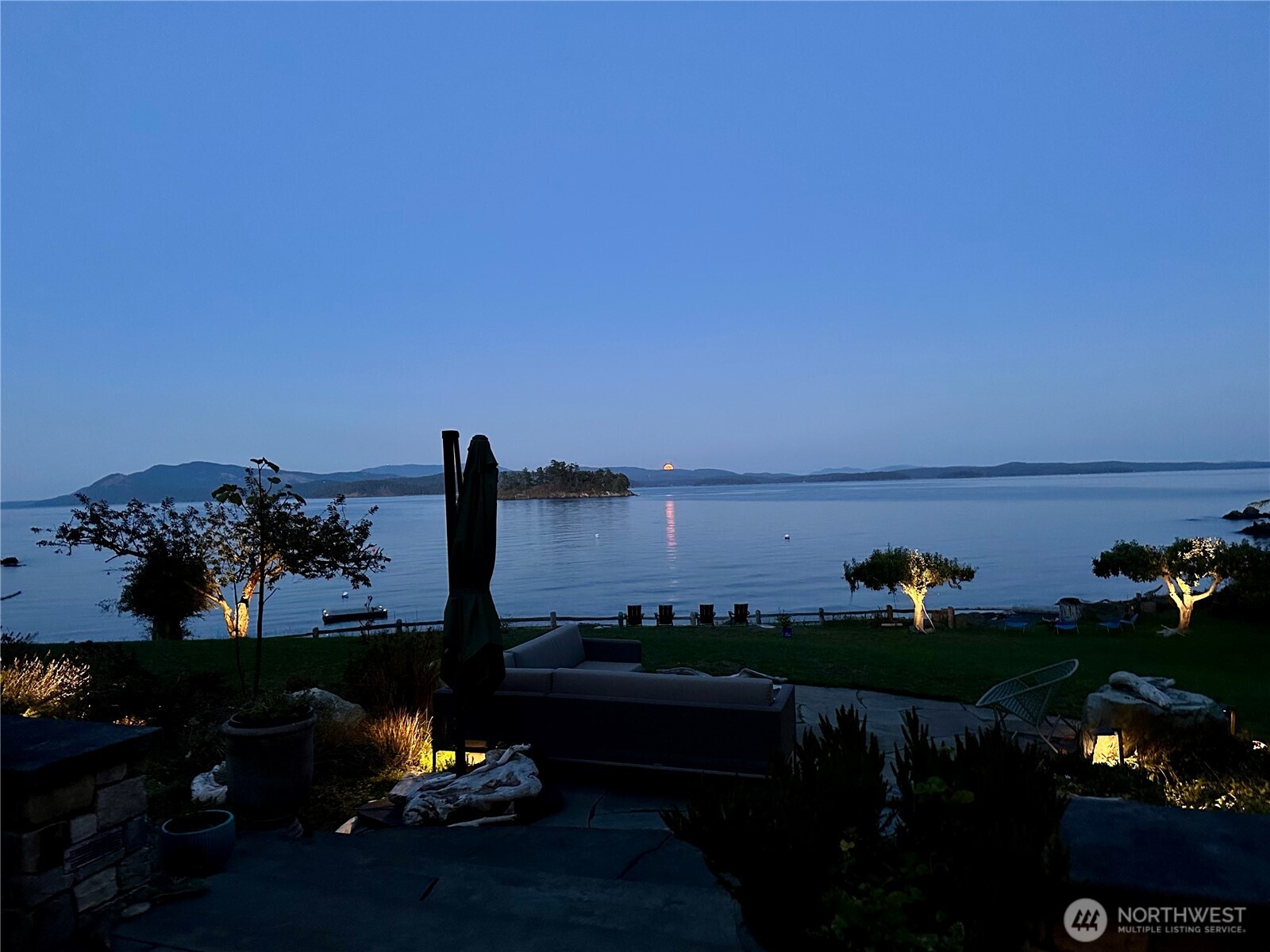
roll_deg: +2.3
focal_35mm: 24
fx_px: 881
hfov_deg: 71.6
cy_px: 476
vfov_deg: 56.8
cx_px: 635
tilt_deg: -0.2
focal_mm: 6.86
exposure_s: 1/30
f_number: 1.78
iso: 1250
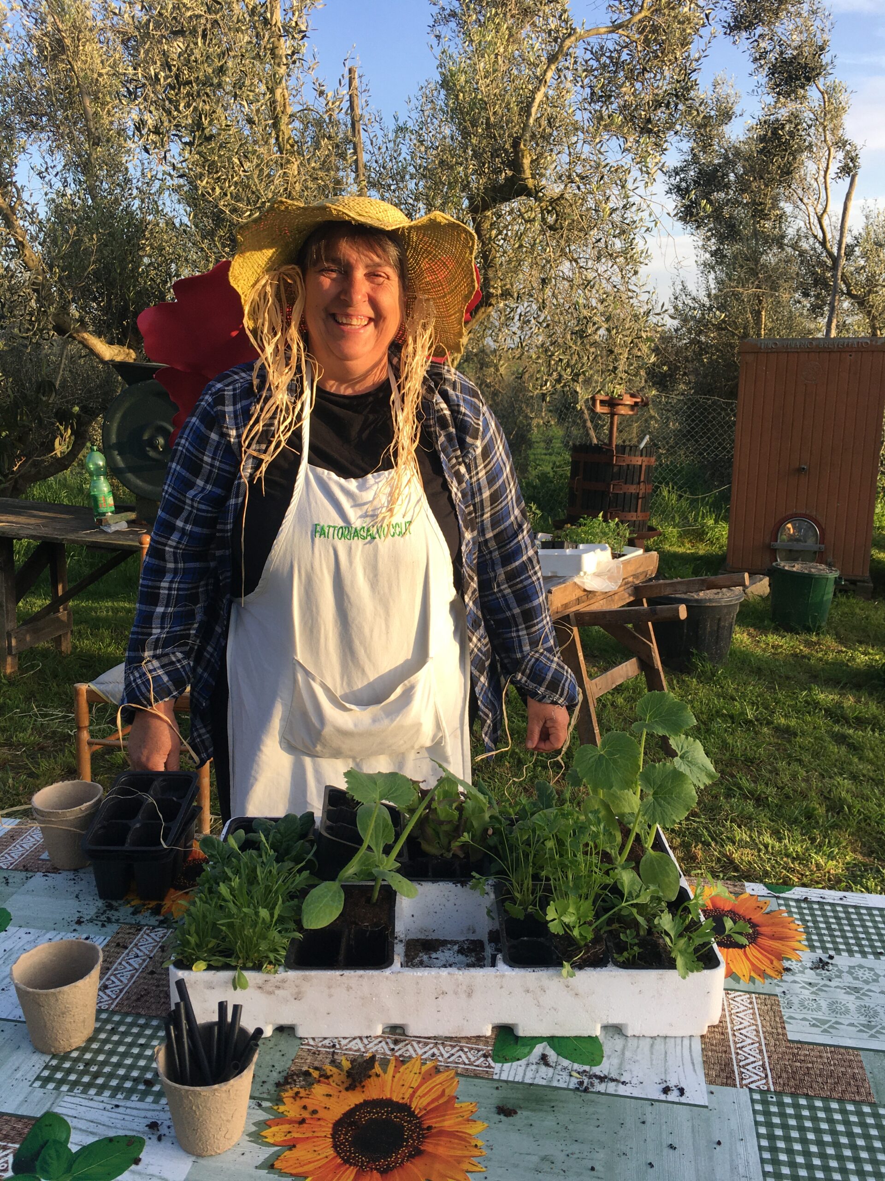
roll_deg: -0.8
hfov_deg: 48.2
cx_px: 442
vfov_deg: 61.7
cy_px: 590
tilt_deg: -13.1
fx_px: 989
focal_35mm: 29
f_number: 2.2
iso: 25
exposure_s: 1/359
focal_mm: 4.15
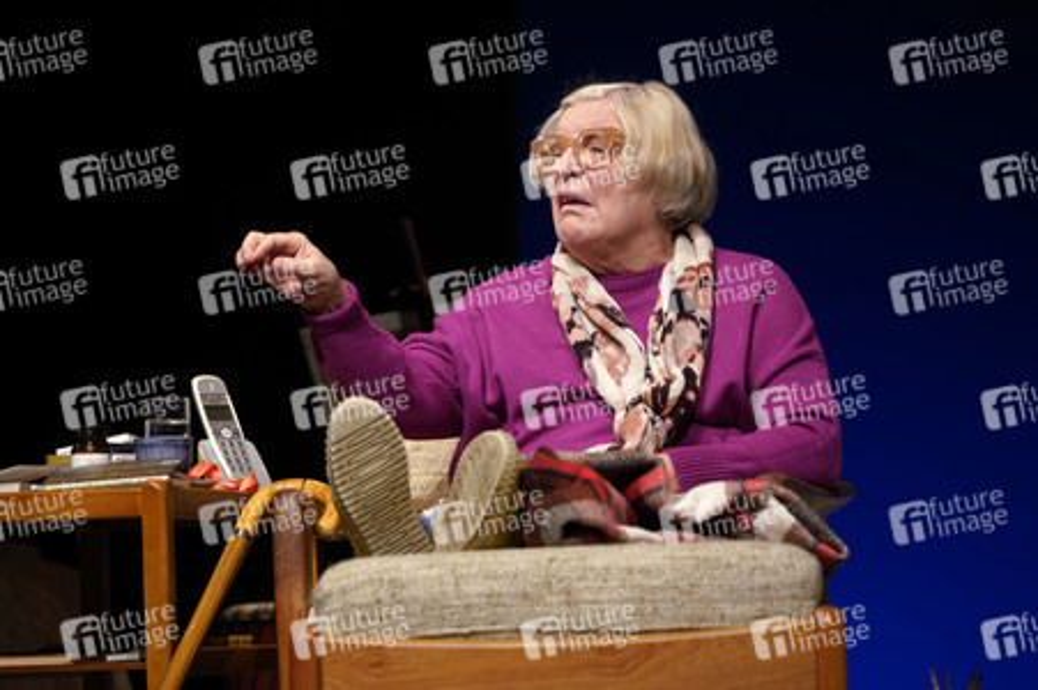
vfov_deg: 6.9
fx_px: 5762
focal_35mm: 200
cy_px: 345
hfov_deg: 10.3
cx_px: 519
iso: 1600
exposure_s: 1/200
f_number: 5.6
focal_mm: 200
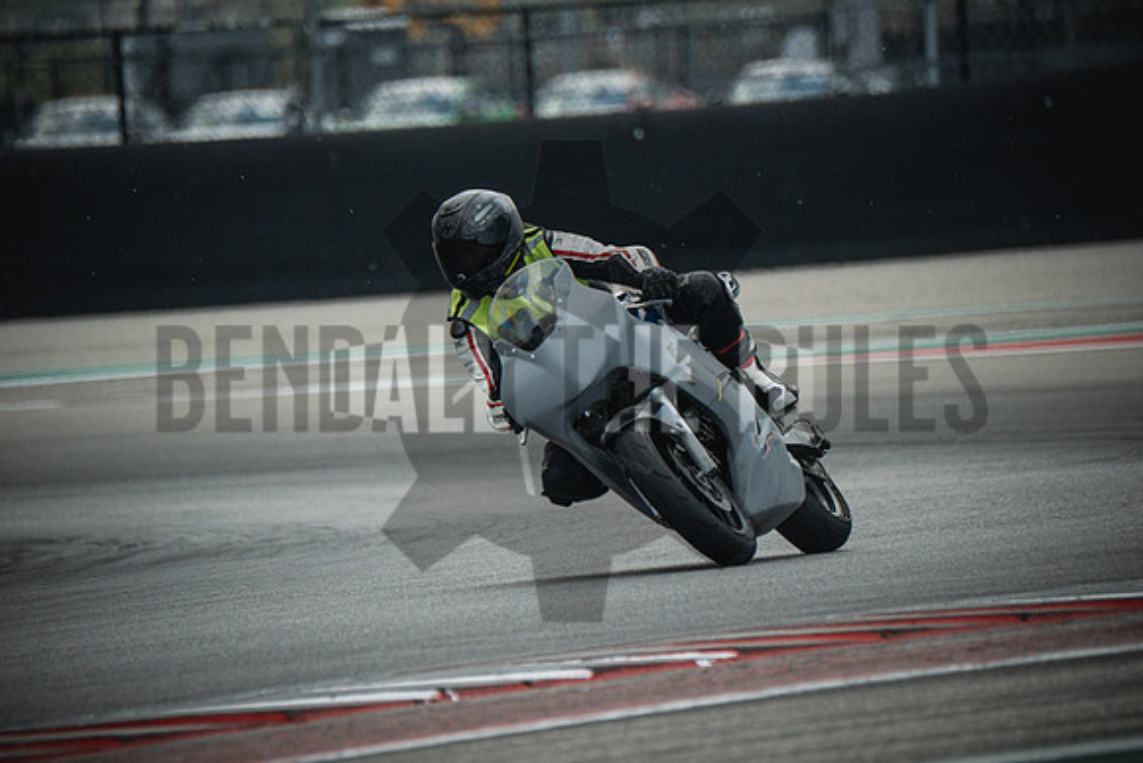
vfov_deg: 2.3
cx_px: 572
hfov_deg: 3.4
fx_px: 19054
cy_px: 382
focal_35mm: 600
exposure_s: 1/1600
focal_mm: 400
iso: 1600
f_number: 5.6
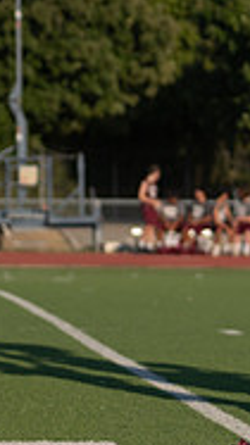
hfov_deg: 4.1
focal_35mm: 296
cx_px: -215
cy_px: 12
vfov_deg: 7.3
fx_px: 3493
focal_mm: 76
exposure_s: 1/2000
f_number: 2.8
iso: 100
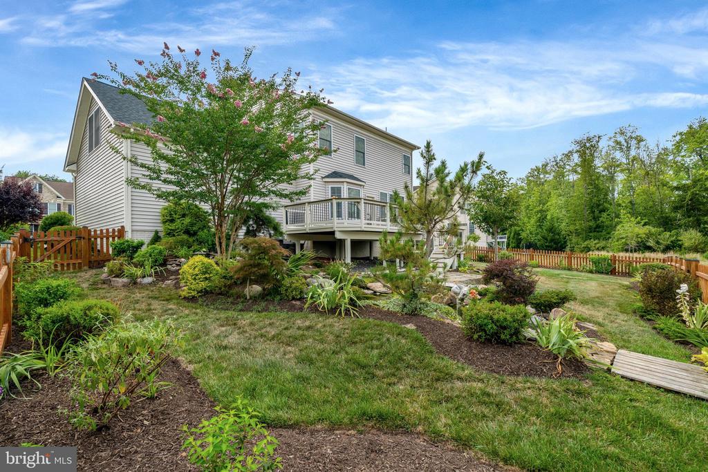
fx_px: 315
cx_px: 354
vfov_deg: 73.8
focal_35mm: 16
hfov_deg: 96.7
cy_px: 236
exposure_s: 1/200
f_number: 7.1
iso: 1250
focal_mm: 16
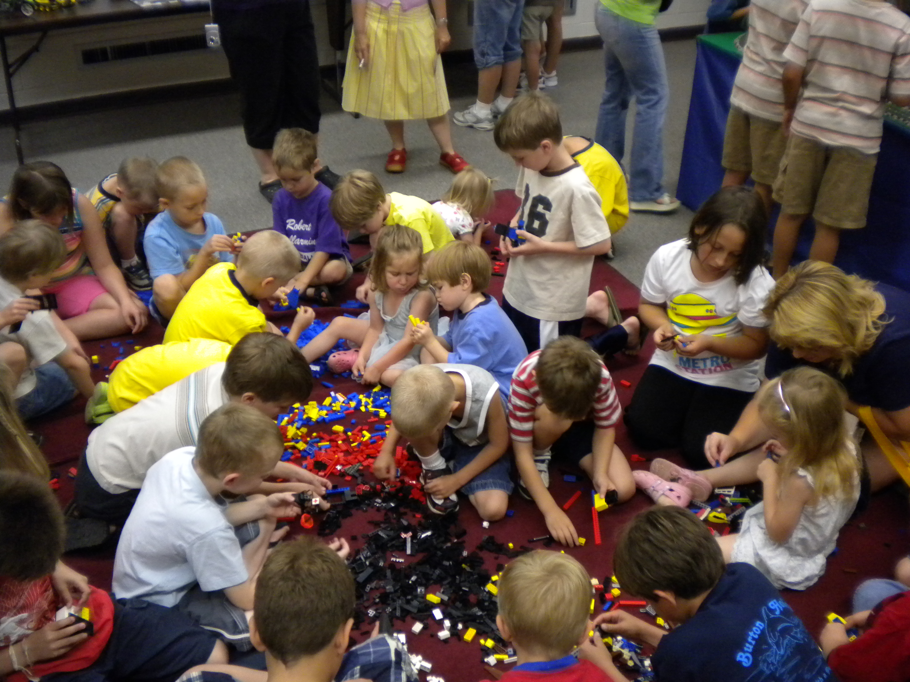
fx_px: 920
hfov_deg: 52.6
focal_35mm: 35
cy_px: 341
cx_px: 455
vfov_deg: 40.7
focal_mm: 6.3
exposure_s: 1/46.4
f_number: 3.1
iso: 400
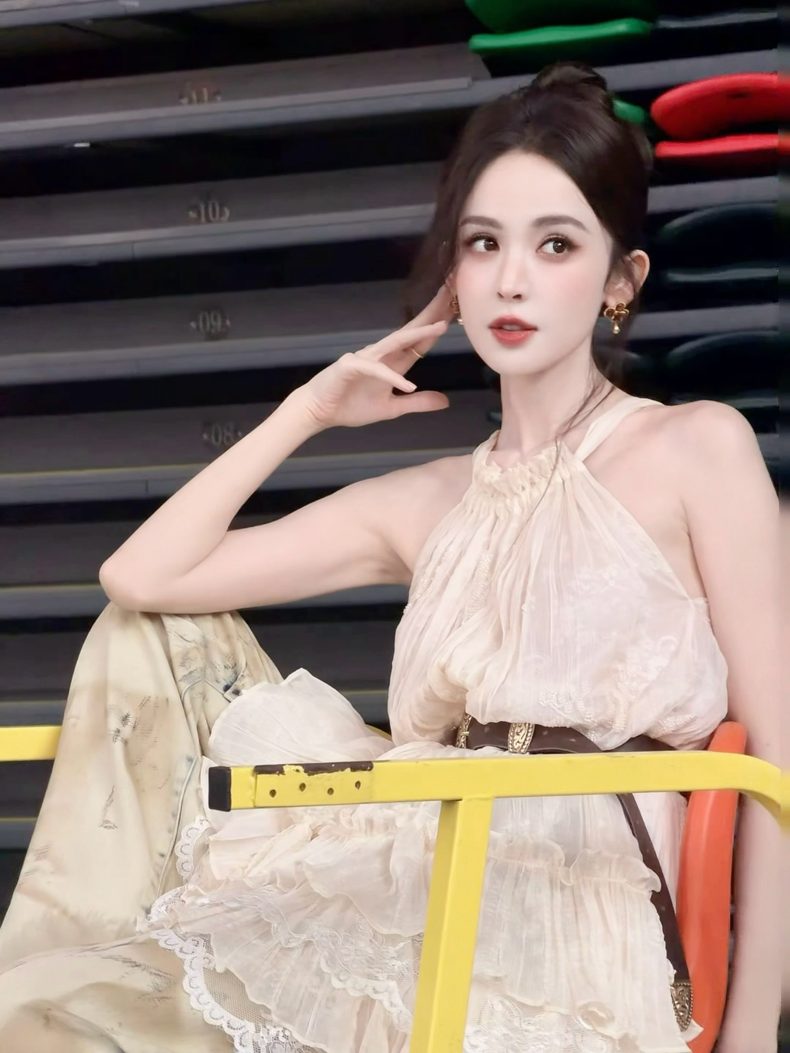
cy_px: 526
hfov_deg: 53.1
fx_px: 791
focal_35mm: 26
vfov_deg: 67.3
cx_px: 395
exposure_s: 1/60
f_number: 1.5
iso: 125
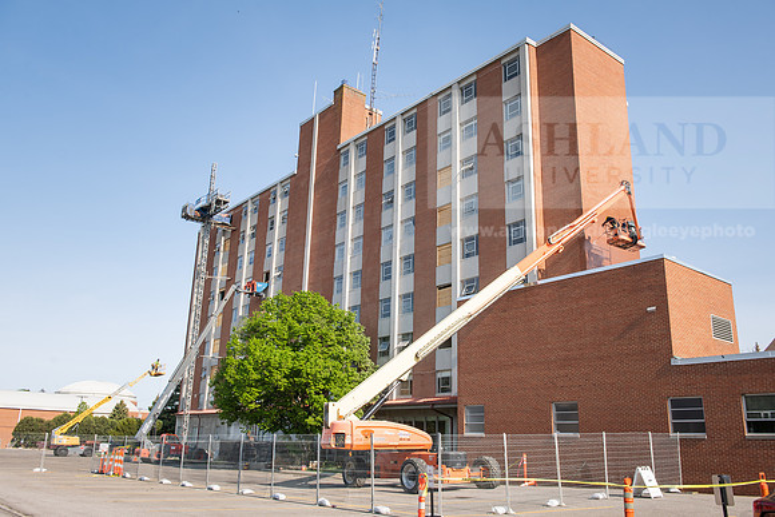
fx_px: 624
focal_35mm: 29
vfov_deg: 45.0
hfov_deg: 63.6
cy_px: 258
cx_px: 388
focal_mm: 29
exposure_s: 1/400
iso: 200
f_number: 7.1
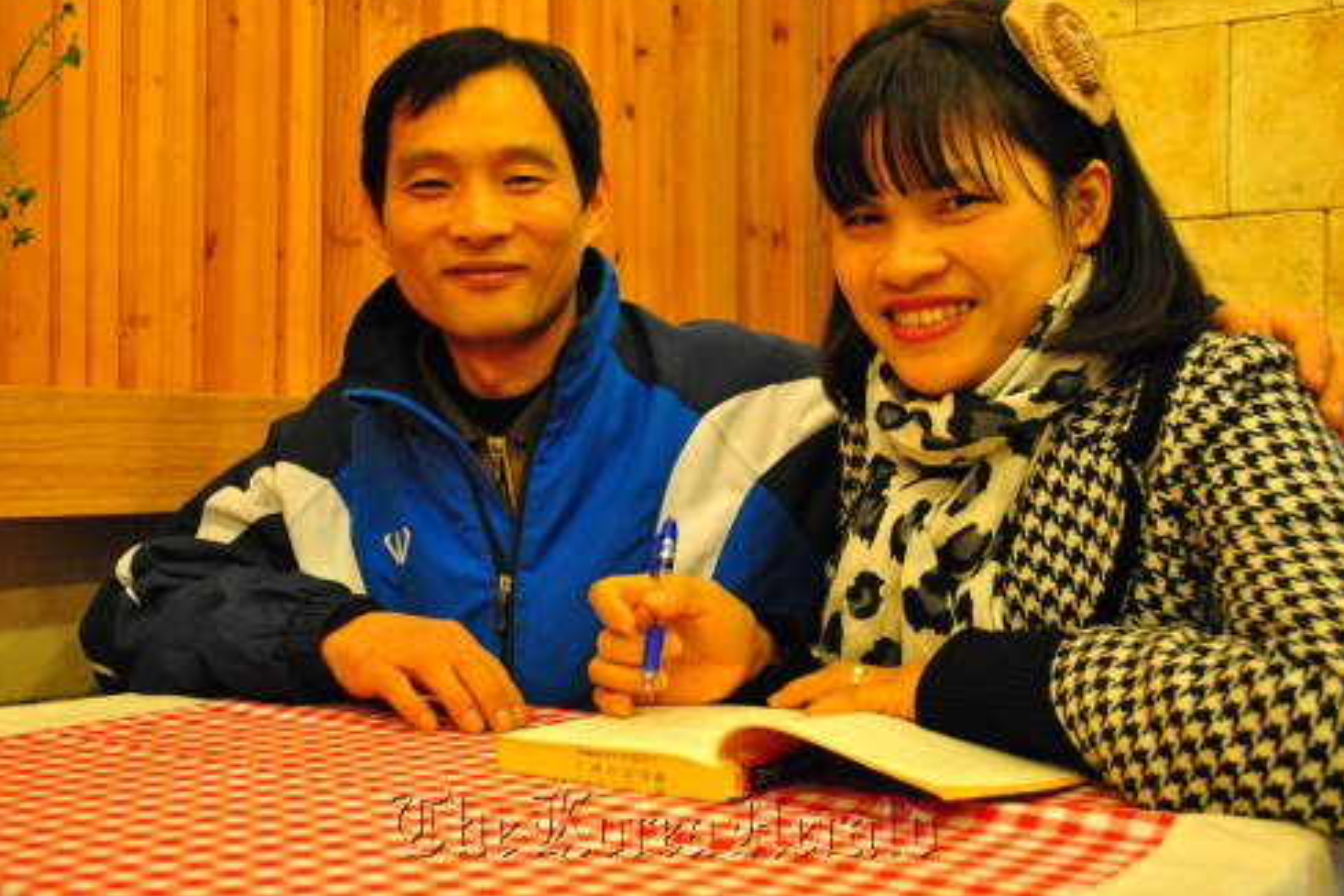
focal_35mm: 45
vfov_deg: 30.2
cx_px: 662
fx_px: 1662
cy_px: 443
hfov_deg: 44.0
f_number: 5
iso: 800
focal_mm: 29
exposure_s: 1/30
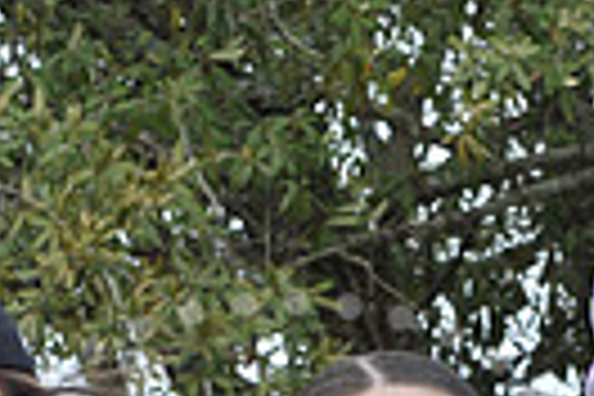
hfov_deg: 5.5
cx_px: 288
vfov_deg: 3.6
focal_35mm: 377
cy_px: 716
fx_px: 6220
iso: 200
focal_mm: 86
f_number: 13
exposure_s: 1/100
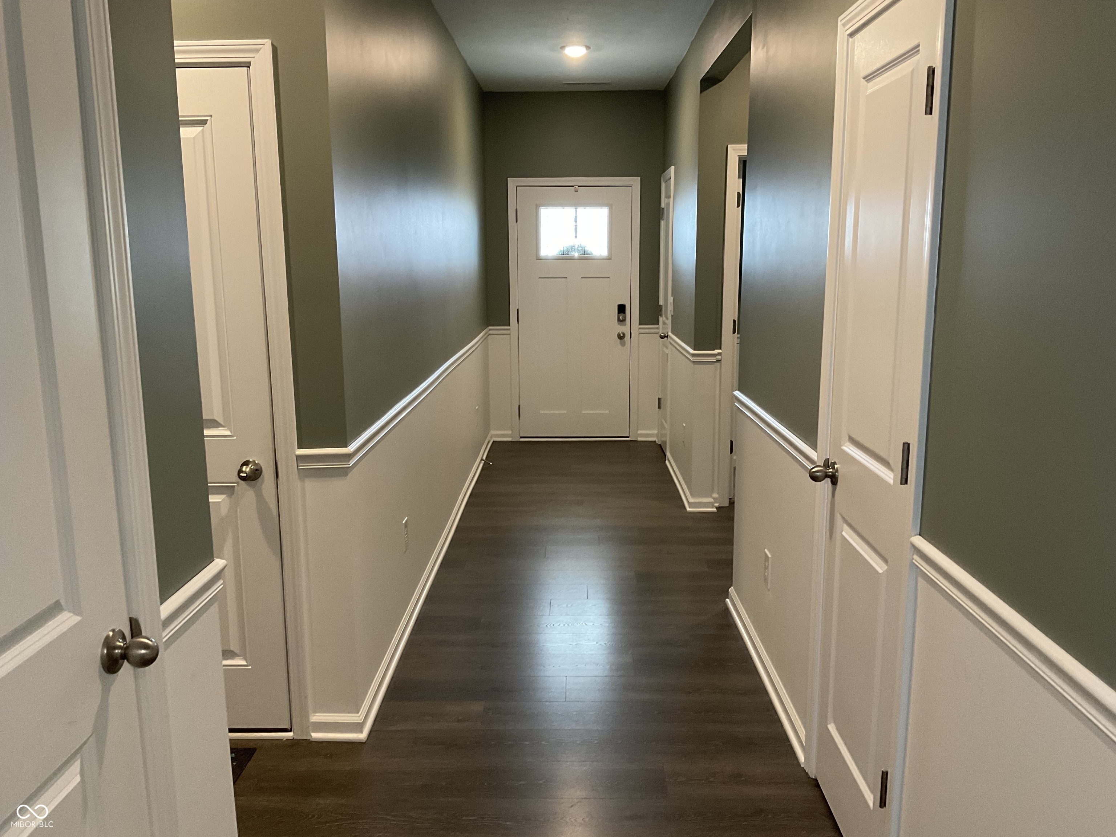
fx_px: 935
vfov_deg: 48.2
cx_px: 558
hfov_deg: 61.7
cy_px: 418
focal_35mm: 29
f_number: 1.8
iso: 160
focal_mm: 3
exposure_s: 1/60
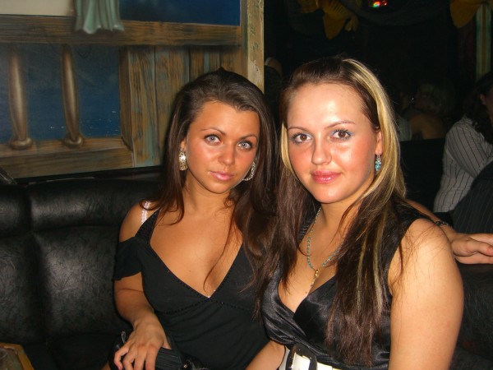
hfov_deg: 49.0
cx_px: 246
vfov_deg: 37.7
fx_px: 541
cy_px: 185
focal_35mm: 38
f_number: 2.8
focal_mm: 7.9
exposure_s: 1/60
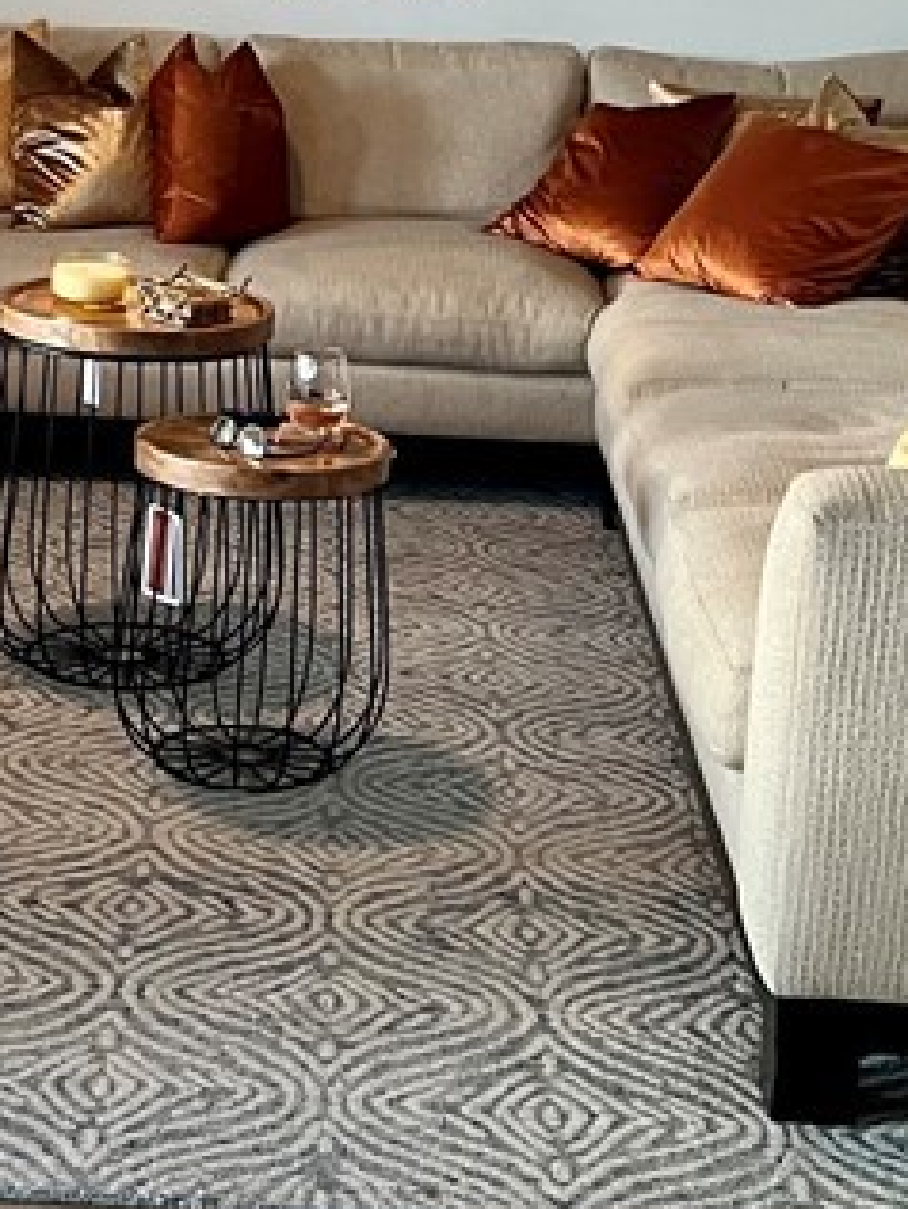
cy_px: 160
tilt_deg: -8.5
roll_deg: -2.1
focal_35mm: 84
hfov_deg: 17.5
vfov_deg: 22.8
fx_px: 2936
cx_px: 210
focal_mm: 5.7
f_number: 1.5
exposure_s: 1/30
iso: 500
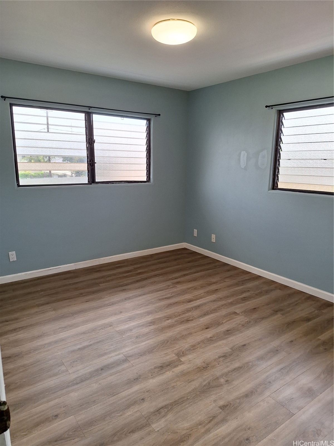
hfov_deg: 58.9
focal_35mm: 23
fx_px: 296
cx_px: 167
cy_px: 223
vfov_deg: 73.9
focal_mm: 5.54
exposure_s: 1/120
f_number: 1.8
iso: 50
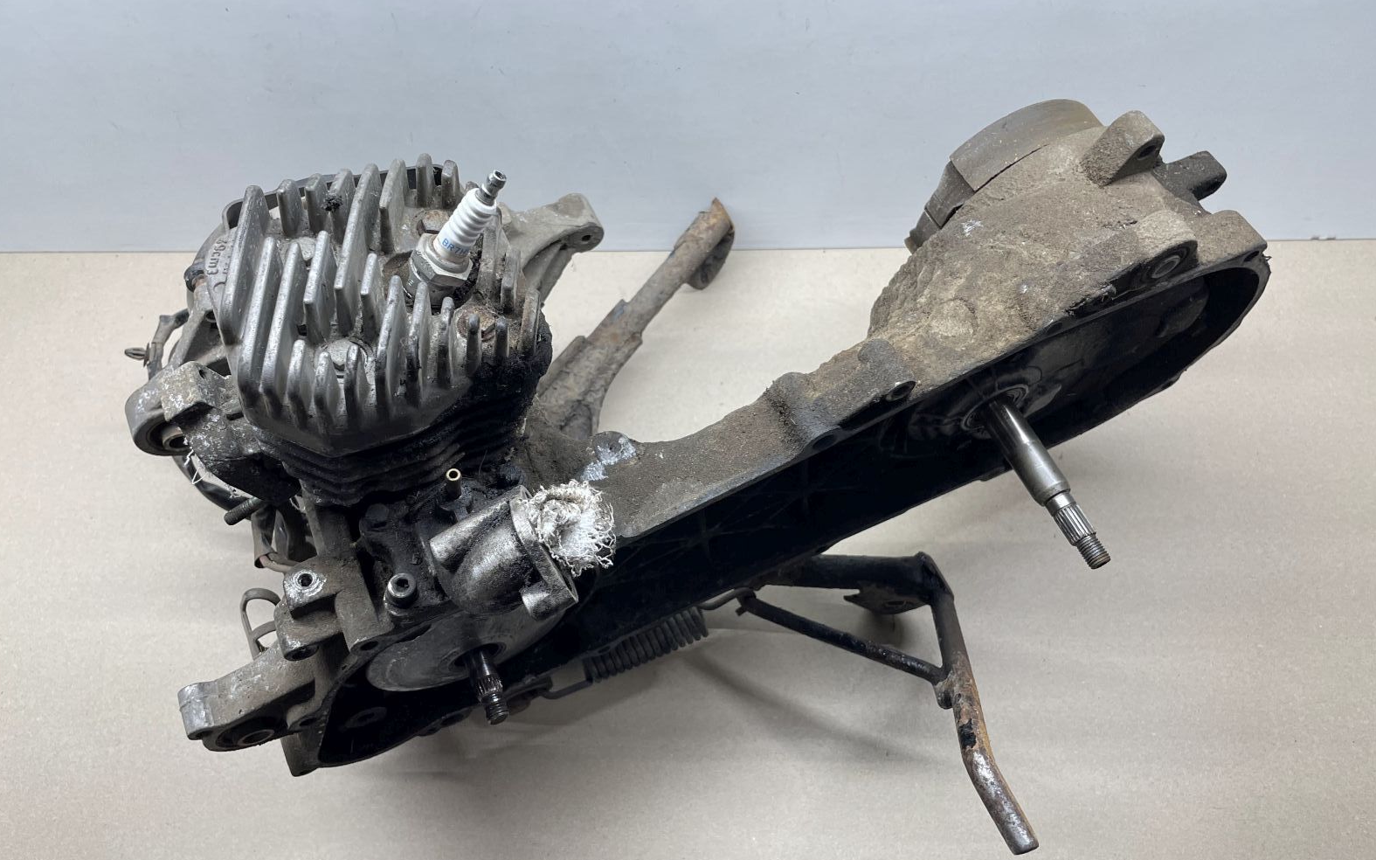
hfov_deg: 66.5
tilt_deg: -61.9
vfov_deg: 44.5
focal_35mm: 28
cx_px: 679
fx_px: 1050
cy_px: 419
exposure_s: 1/100
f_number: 1.6
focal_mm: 4.2
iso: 100
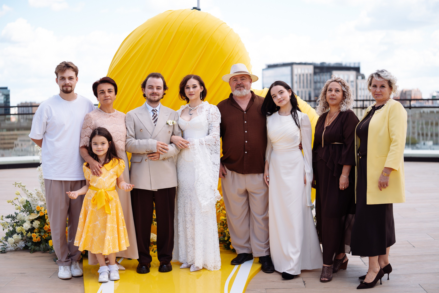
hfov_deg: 39.6
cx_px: 220
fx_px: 610
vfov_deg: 27.0
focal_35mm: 50
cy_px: 146
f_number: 2
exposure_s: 1/1250
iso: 125
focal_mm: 50
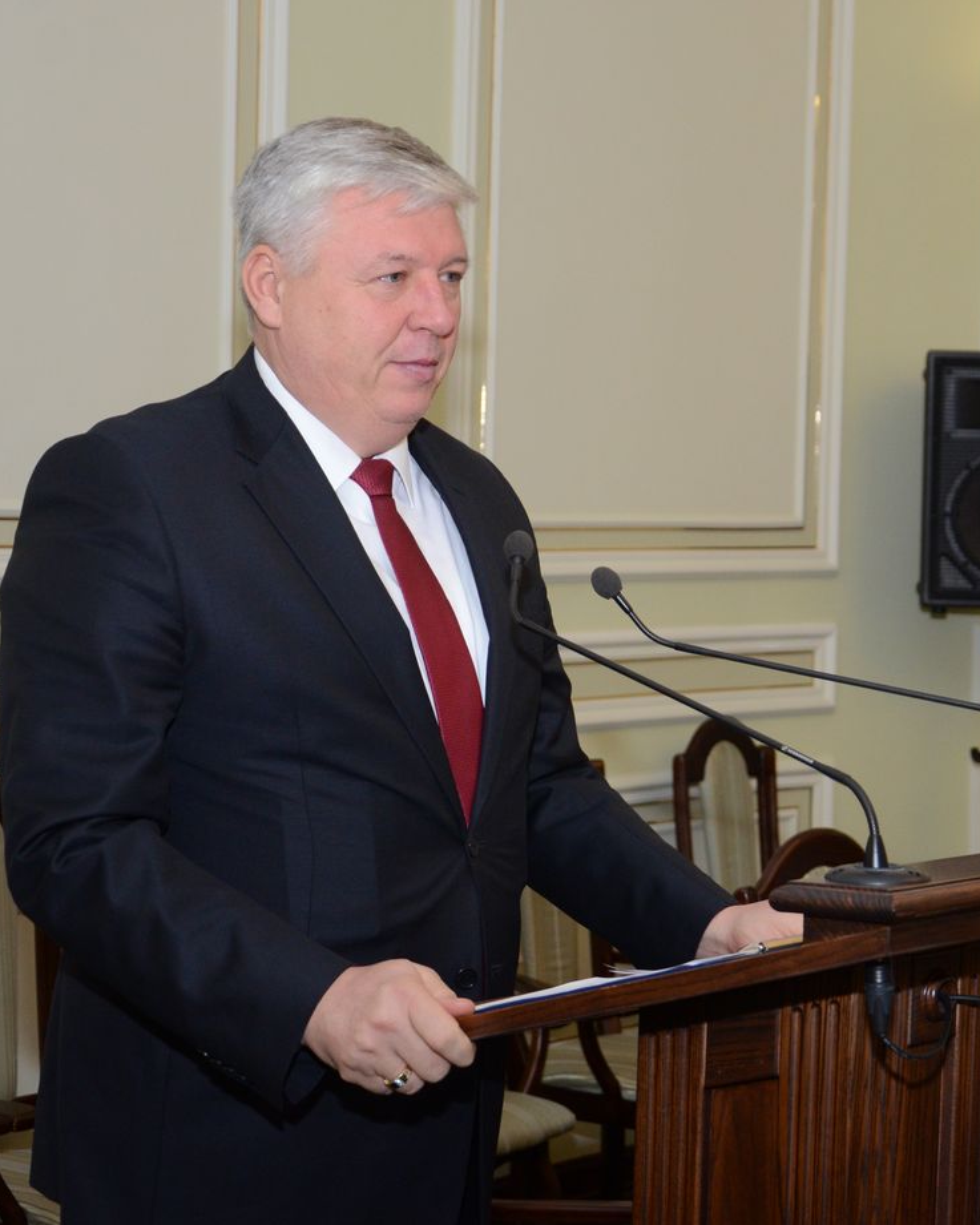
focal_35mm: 75
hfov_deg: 20.3
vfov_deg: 25.5
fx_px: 2708
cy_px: 611
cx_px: 753
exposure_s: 1/200
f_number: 4.5
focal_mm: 35
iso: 1000
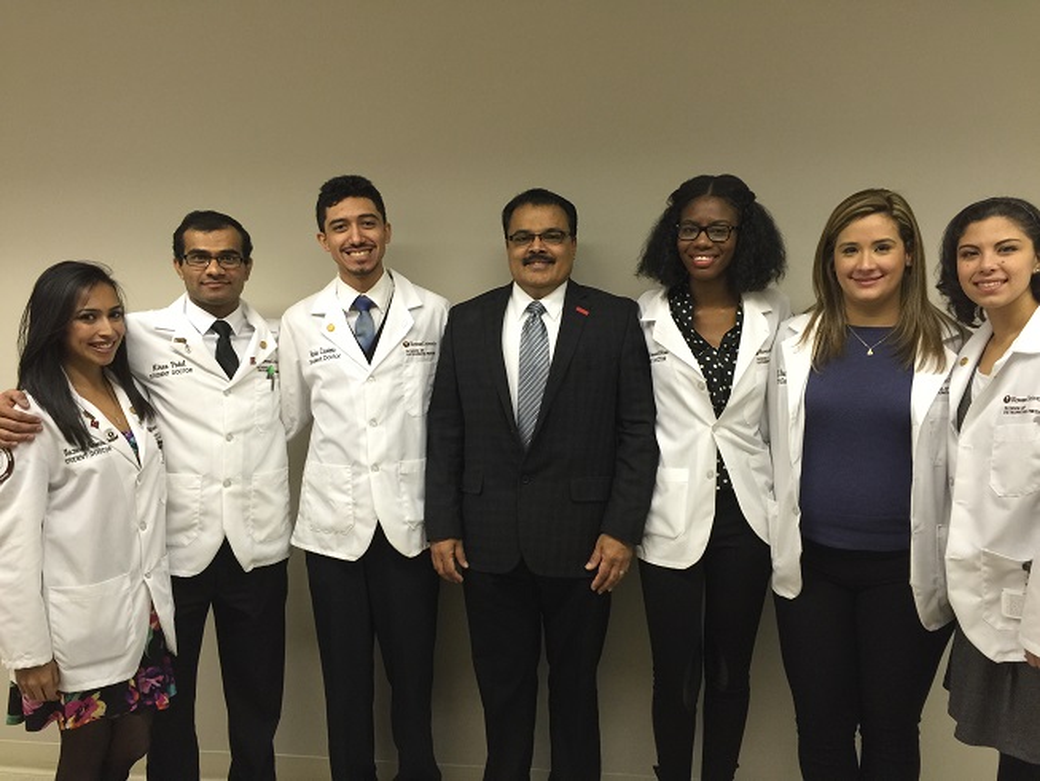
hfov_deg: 61.7
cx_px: 520
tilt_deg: -5.7
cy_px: 390
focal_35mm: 29
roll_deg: +1.0
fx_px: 871
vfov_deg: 48.2
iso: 64
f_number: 2.2
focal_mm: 4.15
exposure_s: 1/15
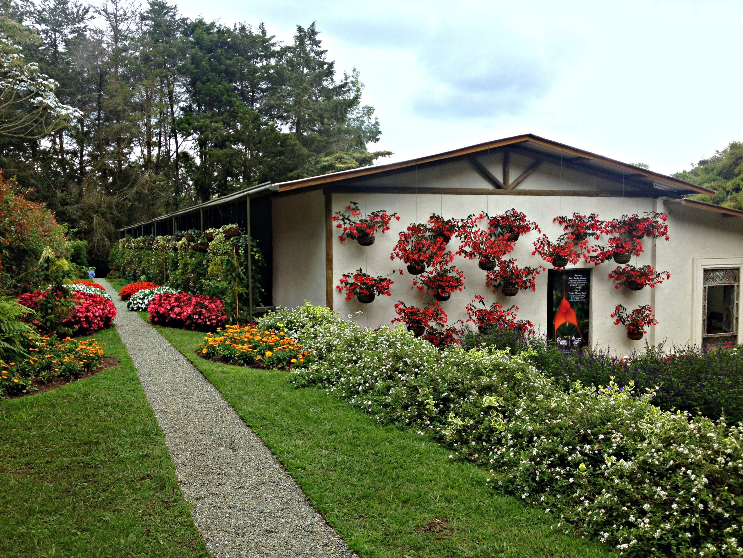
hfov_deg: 52.6
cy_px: 279
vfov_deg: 40.7
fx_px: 751
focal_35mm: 35
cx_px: 372
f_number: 2.4
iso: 50
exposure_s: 1/259
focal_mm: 4.28
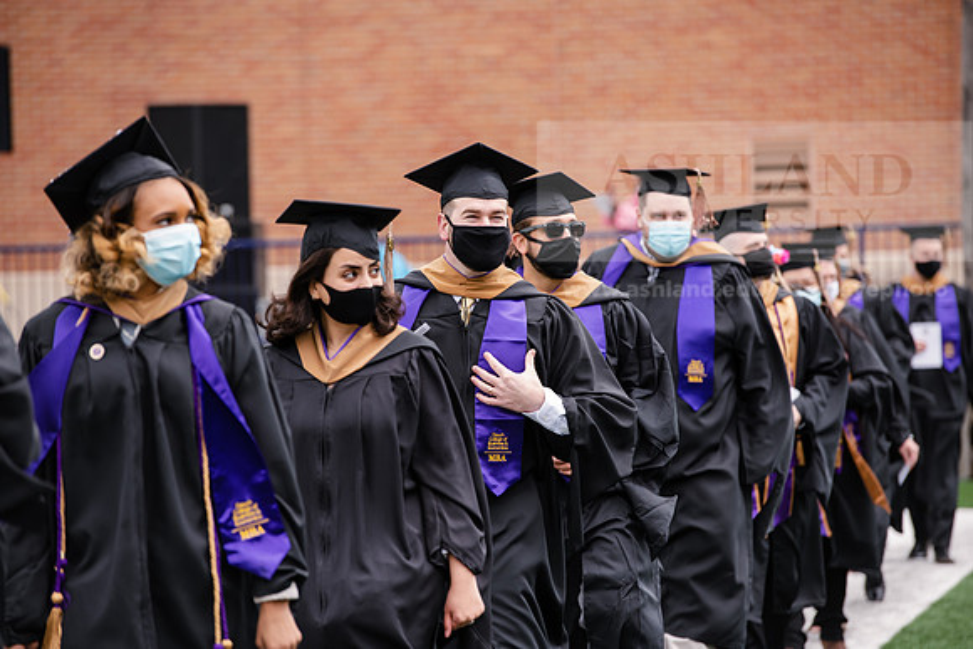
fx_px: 5136
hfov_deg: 10.8
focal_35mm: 190
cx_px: 486
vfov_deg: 7.2
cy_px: 324
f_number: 5
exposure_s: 1/640
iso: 400
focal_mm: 190
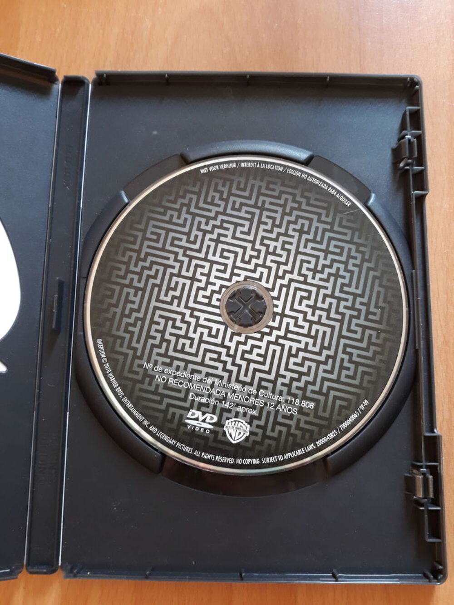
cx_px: 227
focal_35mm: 27
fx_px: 472
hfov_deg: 51.4
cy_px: 302
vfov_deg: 65.3
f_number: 1.7
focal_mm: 3.71
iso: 160
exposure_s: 1/25
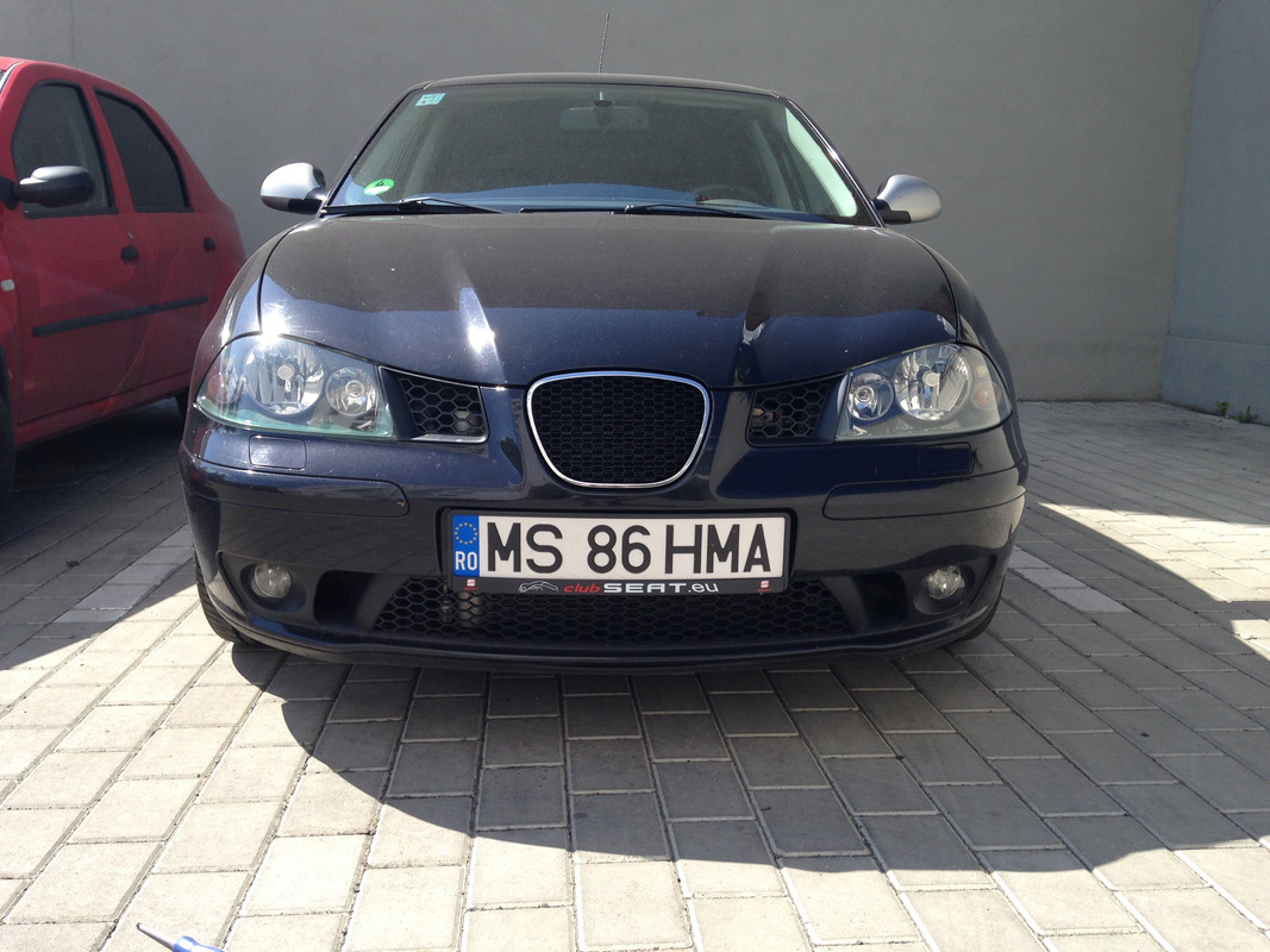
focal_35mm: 33
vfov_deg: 42.9
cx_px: 635
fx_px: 1211
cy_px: 476
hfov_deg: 55.4
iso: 50
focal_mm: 4.12
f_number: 2.4
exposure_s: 1/713
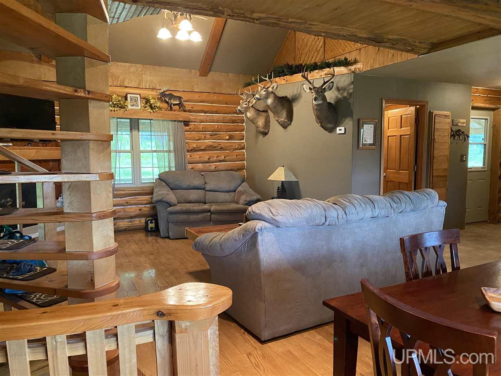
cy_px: 188
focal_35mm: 26
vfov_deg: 53.1
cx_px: 250
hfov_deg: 67.3
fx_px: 376
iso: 500
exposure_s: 1/40
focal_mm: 4.25
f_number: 1.8
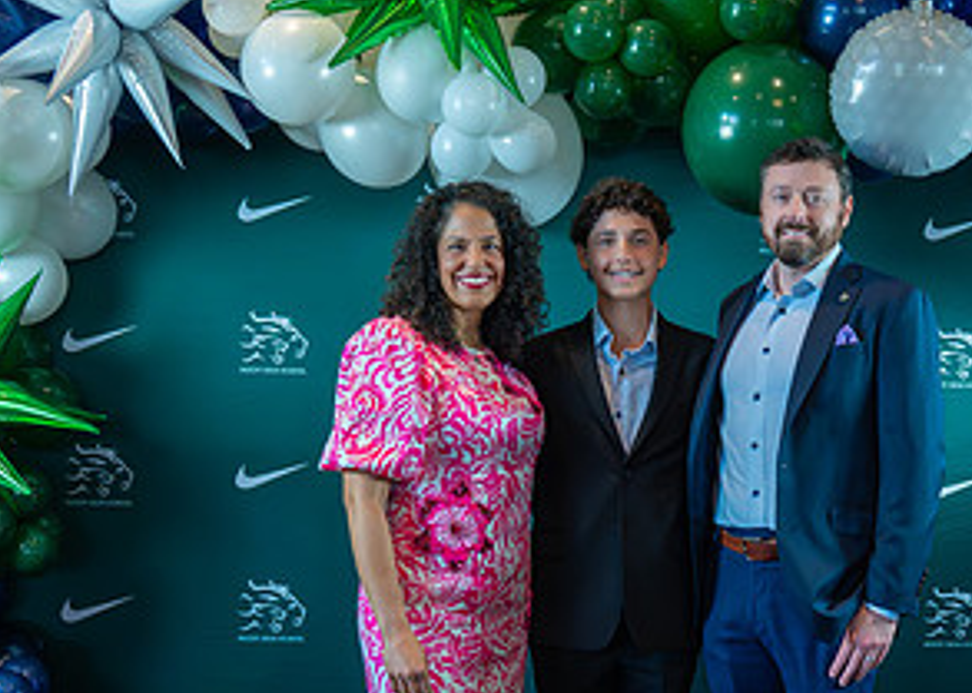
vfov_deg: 26.8
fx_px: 1435
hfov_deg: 36.9
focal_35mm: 52
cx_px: 678
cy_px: 512
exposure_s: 1/400
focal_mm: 24
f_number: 2.8
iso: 2500
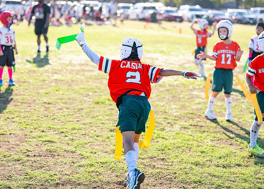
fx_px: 607
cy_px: 86
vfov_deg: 17.6
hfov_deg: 24.5
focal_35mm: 81
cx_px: 123
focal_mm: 70
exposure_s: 1/2000
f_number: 2.8
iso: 250
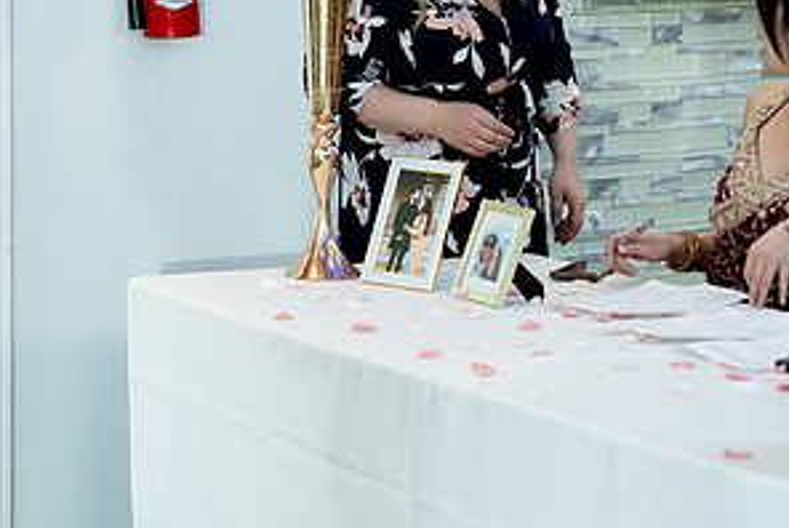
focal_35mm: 137
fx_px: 3005
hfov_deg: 15.0
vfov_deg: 10.0
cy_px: 153
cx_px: 410
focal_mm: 70
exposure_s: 1/125
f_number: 2.8
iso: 1250
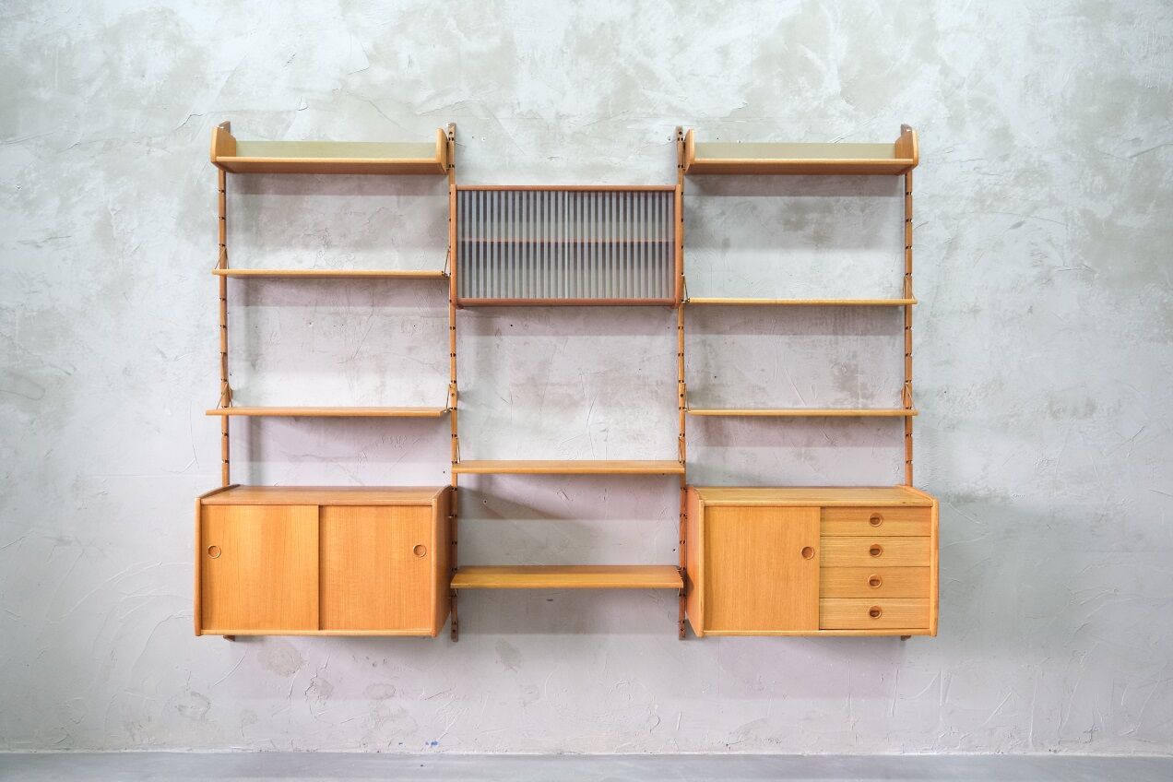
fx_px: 977
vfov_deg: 43.6
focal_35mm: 30
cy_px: 391
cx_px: 586
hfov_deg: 61.9
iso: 2000
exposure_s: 1/28
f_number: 4
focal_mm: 20.2
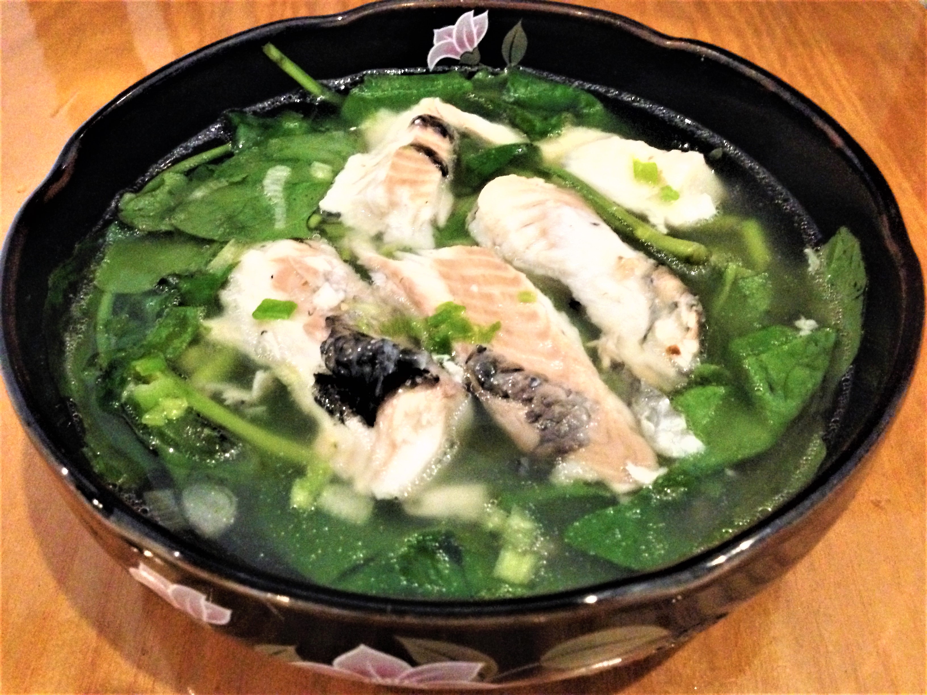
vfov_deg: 42.9
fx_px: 884
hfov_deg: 55.4
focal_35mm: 33
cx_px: 464
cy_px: 348
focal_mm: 4.12
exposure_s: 1/15
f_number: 2.4
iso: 640
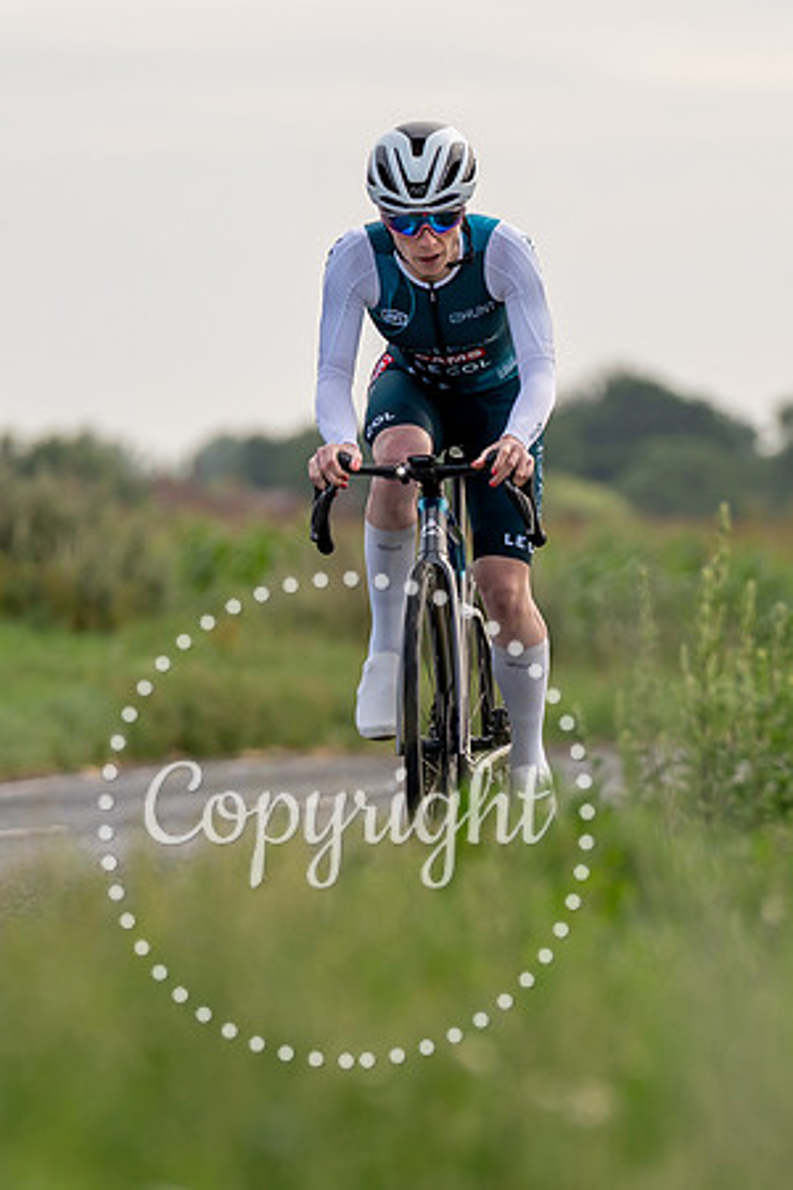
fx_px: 17547
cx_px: 473
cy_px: 610
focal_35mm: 531
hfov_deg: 2.6
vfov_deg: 3.9
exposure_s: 1/1000
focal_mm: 200
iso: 160
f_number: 4
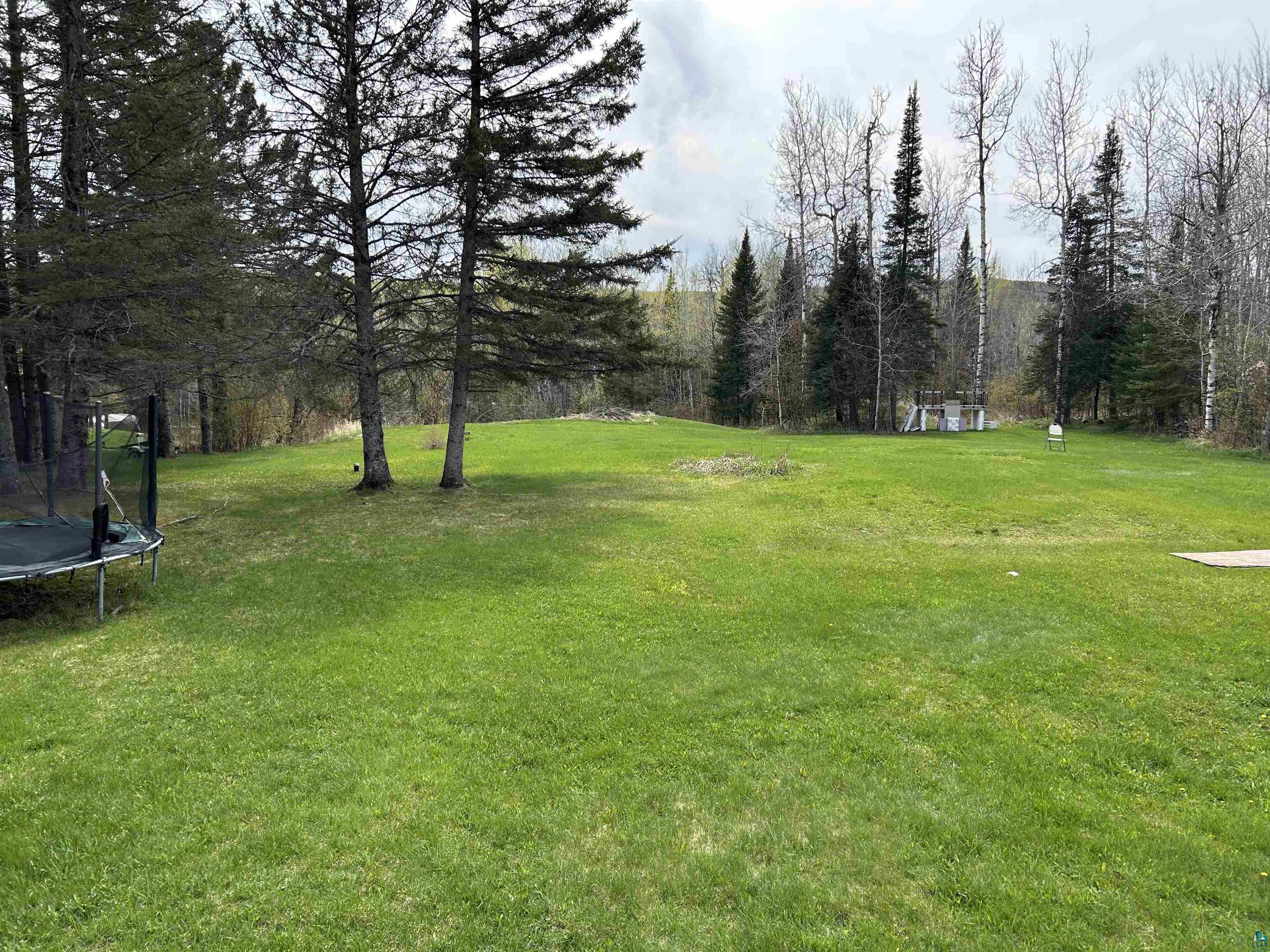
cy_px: 476
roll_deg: -0.8
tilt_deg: -8.3
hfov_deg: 67.3
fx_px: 954
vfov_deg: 53.1
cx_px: 635
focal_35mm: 26
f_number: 1.5
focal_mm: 5.7
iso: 50
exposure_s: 1/1779
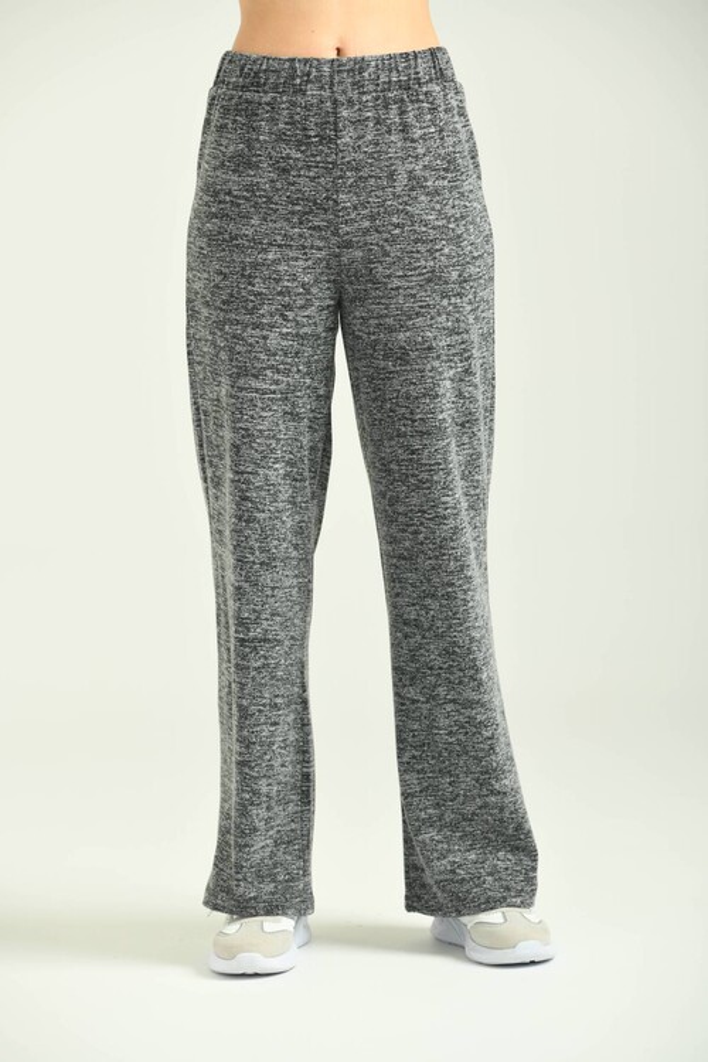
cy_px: 531
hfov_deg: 11.0
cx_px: 354
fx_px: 3687
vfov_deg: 16.4
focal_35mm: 125
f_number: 5.6
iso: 125
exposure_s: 1/160
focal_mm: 125
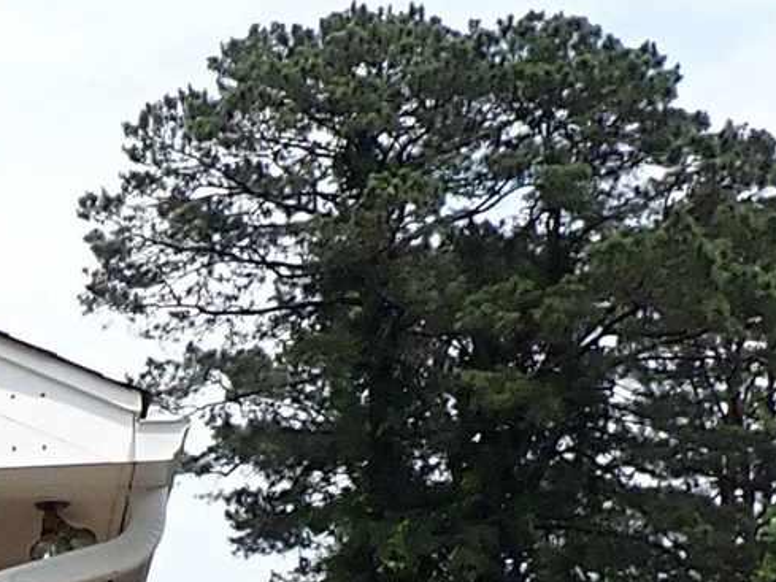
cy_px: 950
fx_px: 3520
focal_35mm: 157
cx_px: -730
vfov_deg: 9.1
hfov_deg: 11.4
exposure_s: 1/160
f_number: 8
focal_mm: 4.5
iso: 100
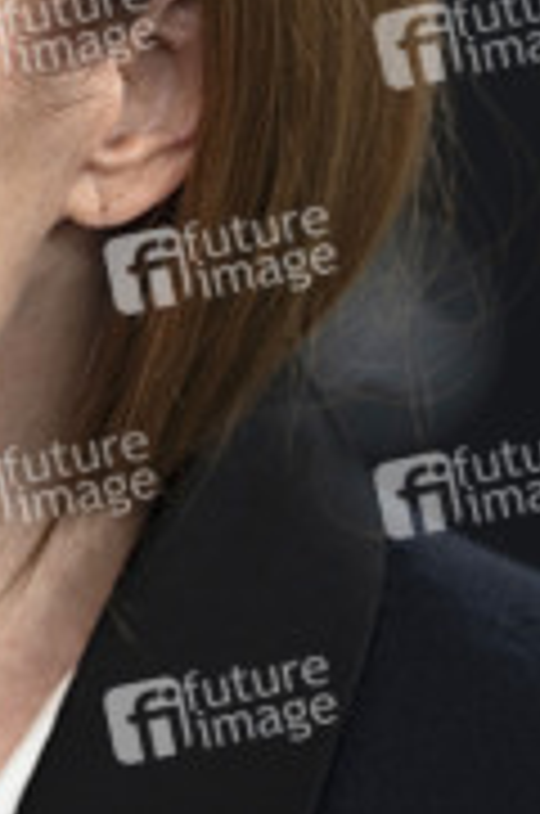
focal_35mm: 499
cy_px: 148
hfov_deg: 2.7
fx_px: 11270
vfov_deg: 4.1
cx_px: -349
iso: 2000
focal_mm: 200
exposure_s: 1/500
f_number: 6.3
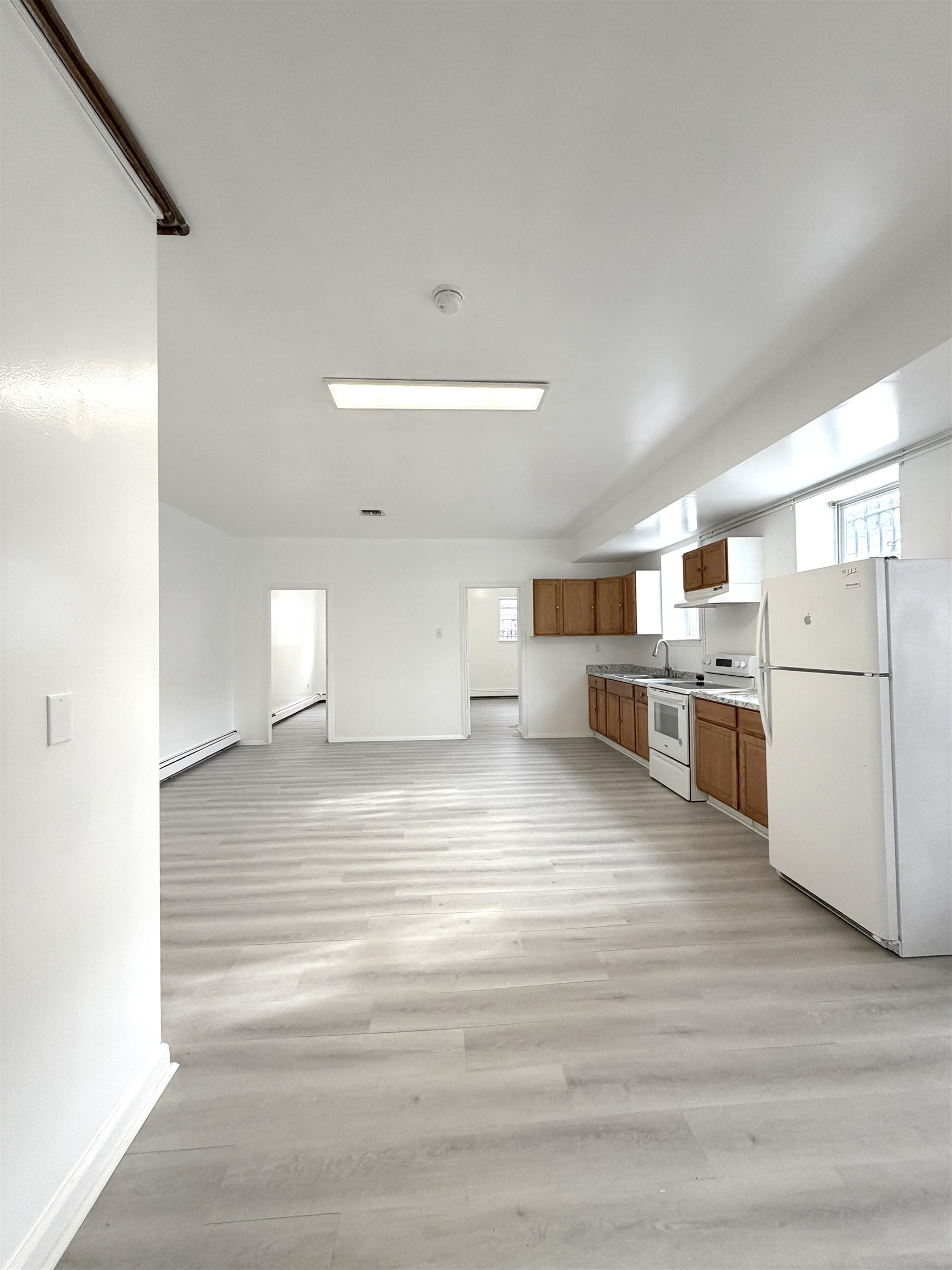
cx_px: 476
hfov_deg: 85.7
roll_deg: +0.8
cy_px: 635
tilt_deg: +0.3
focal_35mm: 14
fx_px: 513
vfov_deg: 102.1
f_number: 2.2
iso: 200
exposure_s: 1/120
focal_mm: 2.22
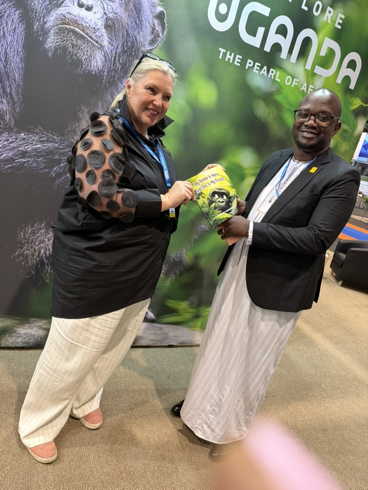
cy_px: 245
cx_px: 184
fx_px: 340
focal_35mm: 24
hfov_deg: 56.8
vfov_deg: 71.6
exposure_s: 1/50
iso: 200
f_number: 1.78
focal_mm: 6.76
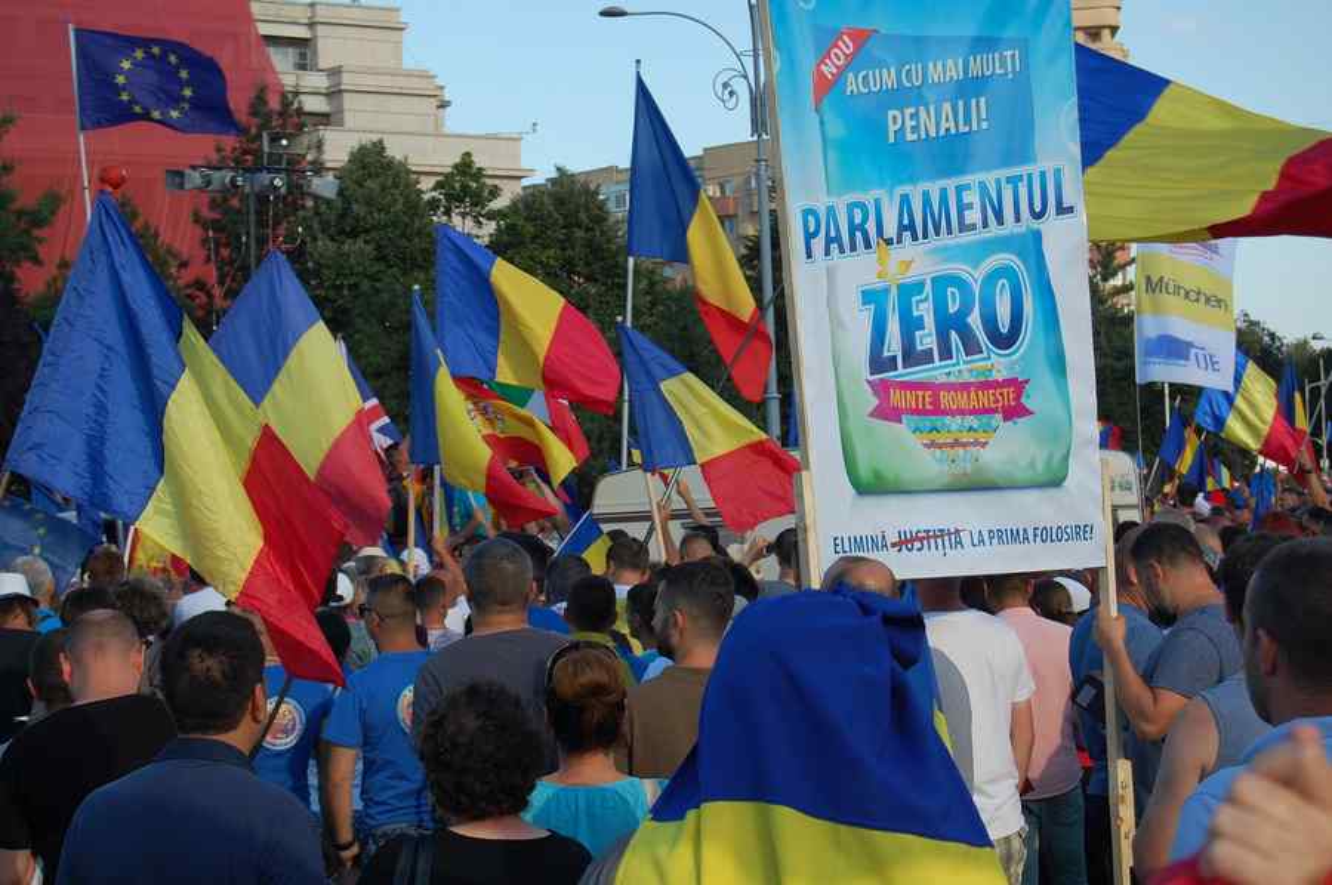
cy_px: 442
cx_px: 666
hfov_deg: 24.6
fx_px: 3049
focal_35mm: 82
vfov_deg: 16.5
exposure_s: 1/250
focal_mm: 55
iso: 200
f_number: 8
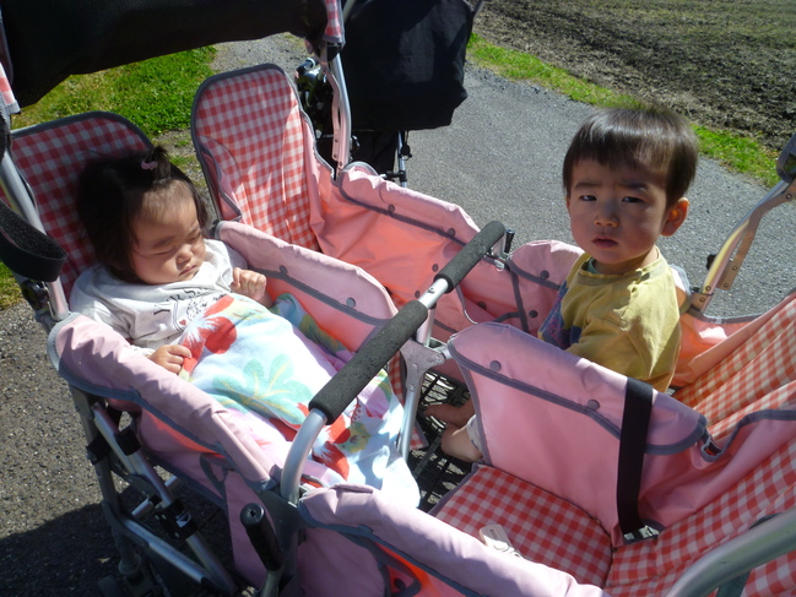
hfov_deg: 71.6
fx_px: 552
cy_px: 298
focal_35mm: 24
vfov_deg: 56.8
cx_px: 398
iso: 80
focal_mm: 4.3
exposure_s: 1/400
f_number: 4.5
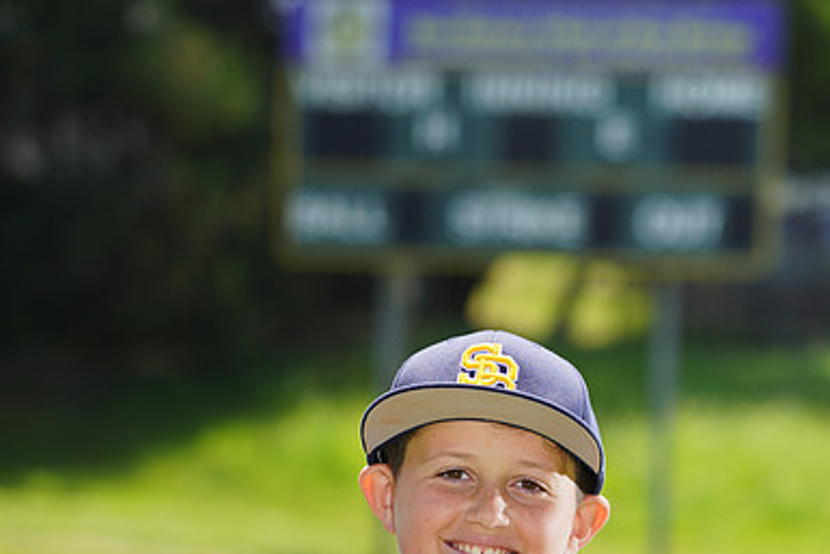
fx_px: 7472
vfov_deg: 4.2
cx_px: 415
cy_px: 619
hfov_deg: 6.4
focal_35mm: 324
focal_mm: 215
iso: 100
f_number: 7.1
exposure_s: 1/250
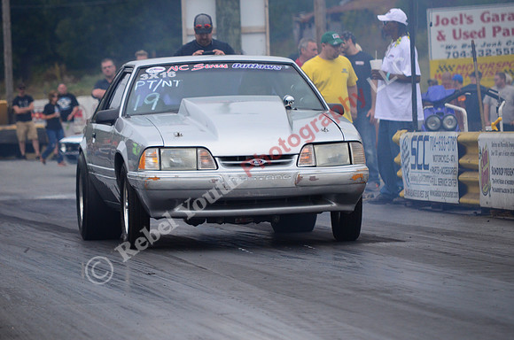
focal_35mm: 270
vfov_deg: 5.1
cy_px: 170
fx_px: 3847
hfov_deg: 7.6
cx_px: 257
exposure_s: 1/3200
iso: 1000
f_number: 7.1
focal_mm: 180
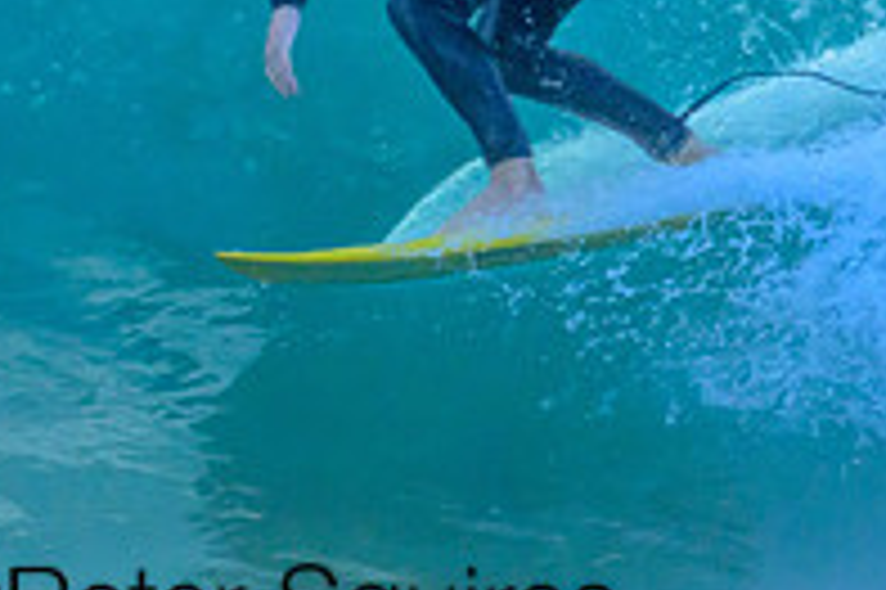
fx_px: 61549
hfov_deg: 0.8
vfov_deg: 0.5
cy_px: -142
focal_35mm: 2503
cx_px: 270
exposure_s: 1/2000
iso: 3600
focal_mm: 850
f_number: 11
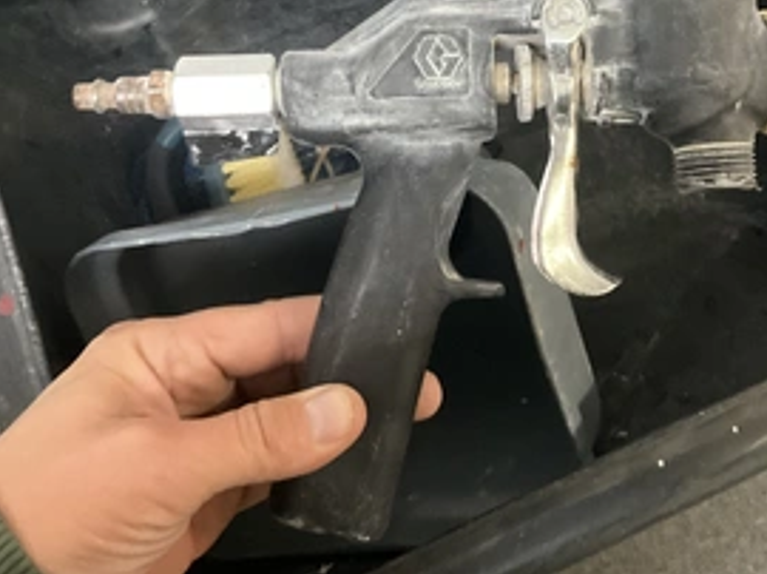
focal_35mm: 43
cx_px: 497
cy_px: 151
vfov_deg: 33.0
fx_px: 952
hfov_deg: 43.4
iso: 500
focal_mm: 3
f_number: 1.8
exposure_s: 1/30
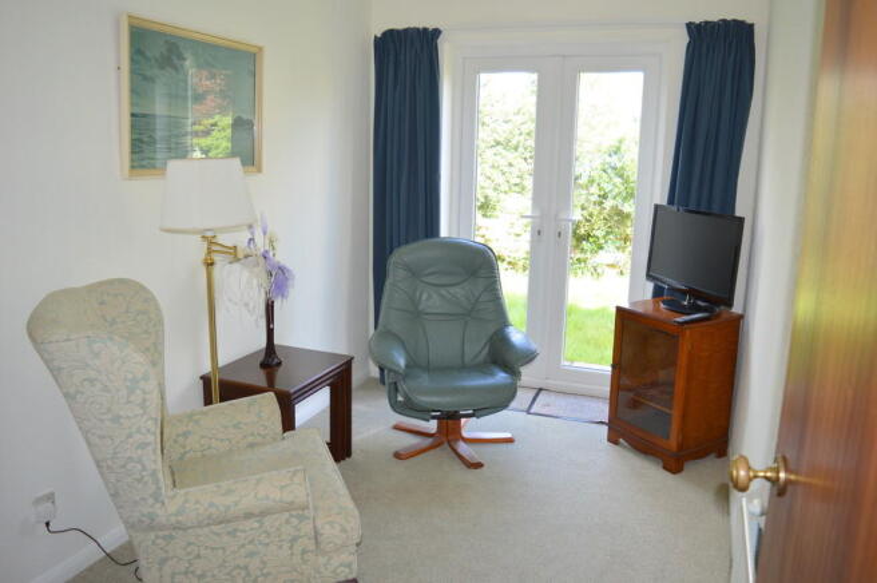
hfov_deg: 67.4
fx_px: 657
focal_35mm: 27
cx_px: 438
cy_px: 292
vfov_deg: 47.8
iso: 400
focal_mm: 18
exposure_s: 1/125
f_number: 4
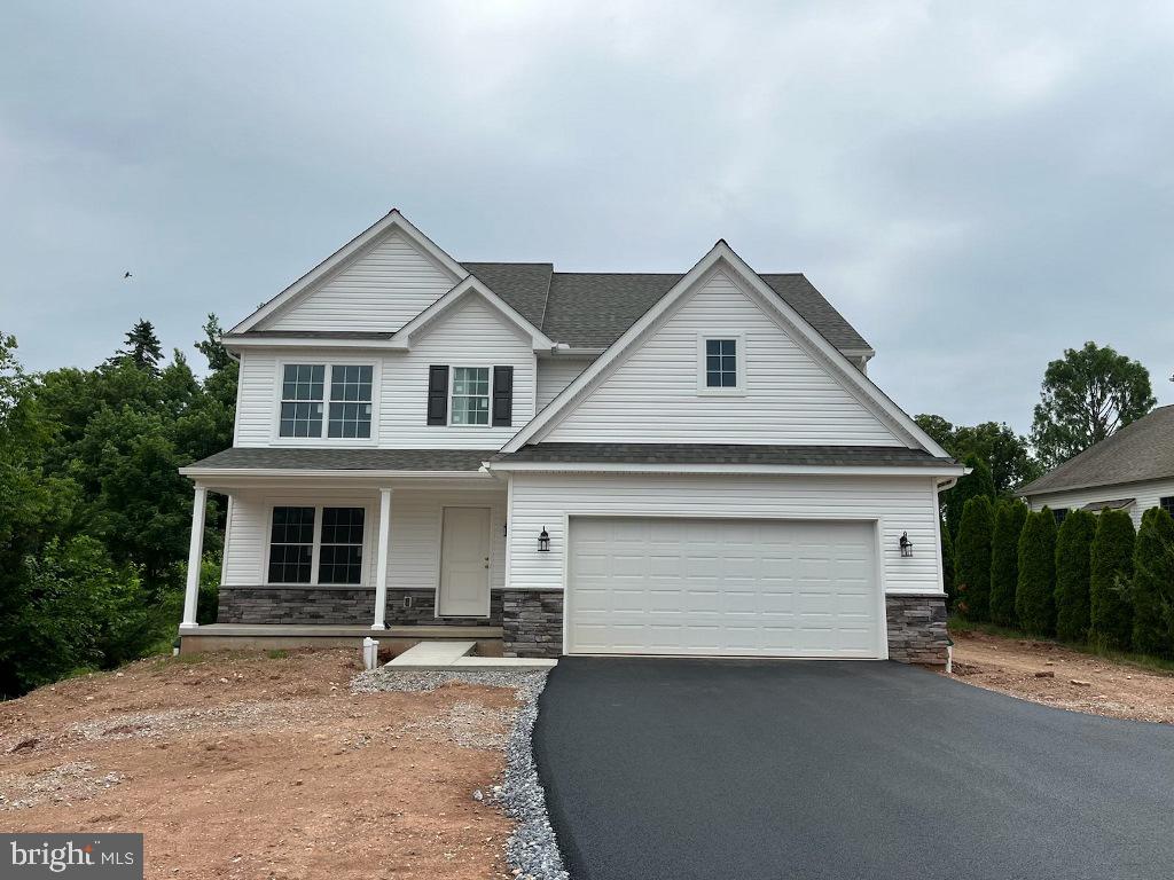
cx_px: 587
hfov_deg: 67.3
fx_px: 882
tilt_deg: +10.1
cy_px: 440
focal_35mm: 26
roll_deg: -0.5
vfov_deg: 53.1
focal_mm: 5.1
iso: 50
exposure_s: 1/5556
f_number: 1.6
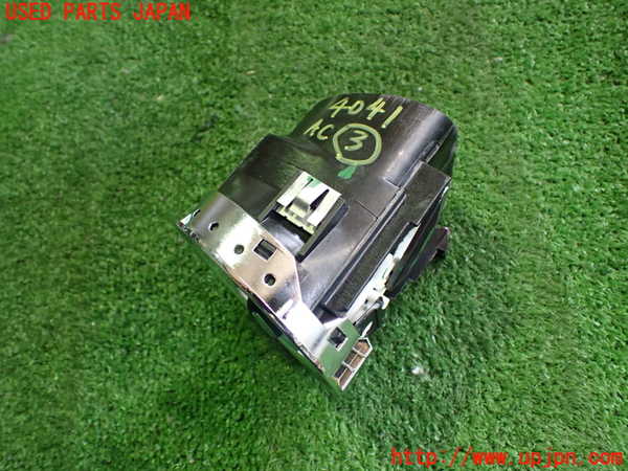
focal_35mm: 30
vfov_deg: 46.8
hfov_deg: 60.0
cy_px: 236
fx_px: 544
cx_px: 314
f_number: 2.3
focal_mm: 5.4
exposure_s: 1/100
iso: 800
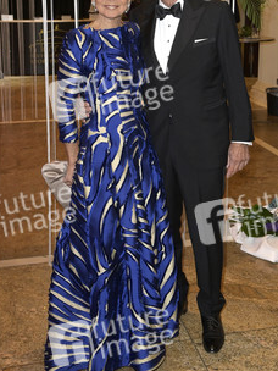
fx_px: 514
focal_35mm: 48
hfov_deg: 30.3
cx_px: 146
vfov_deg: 39.5
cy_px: 155
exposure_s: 1/80
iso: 2500
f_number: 5.6
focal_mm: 38
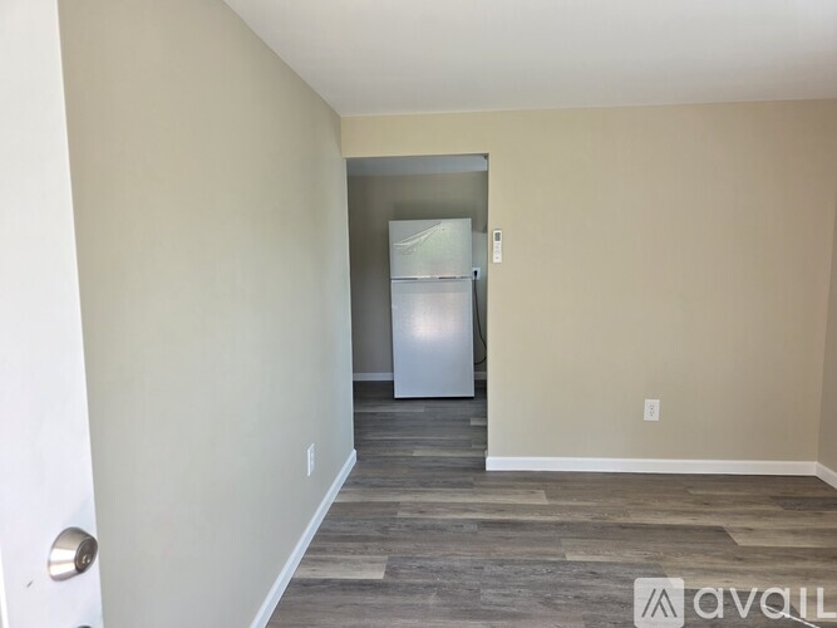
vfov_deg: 58.9
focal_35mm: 23
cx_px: 418
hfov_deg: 73.9
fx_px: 556
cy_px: 314
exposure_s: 1/180
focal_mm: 6.3
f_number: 1.7
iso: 125
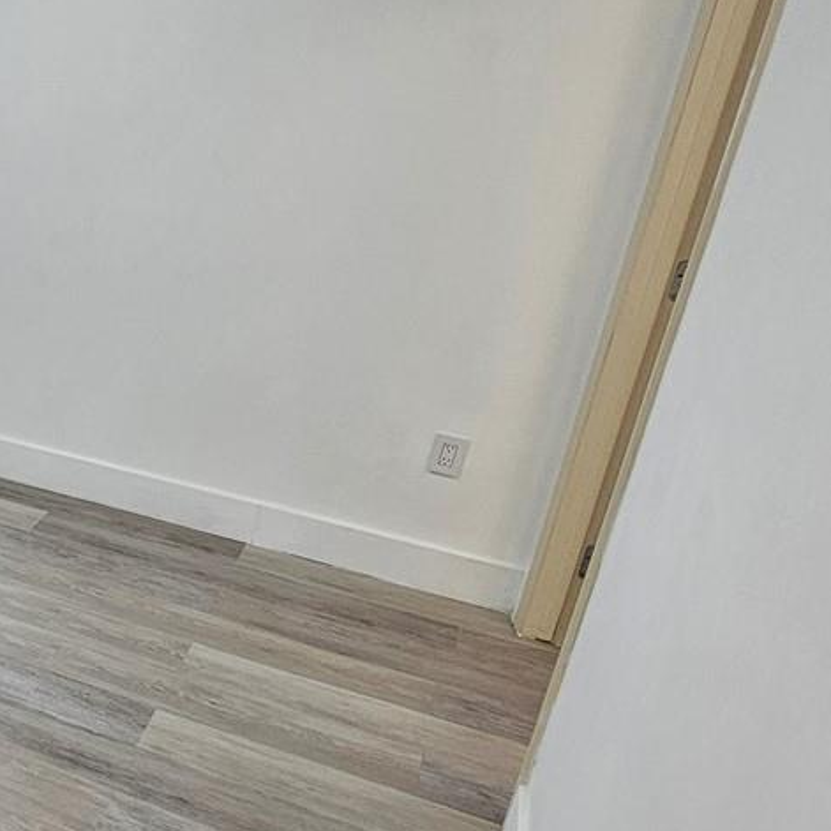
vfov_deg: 42.8
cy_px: 401
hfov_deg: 32.8
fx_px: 1059
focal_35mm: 39
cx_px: -229
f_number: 2.2
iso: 64
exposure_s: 1/120
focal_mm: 2.2
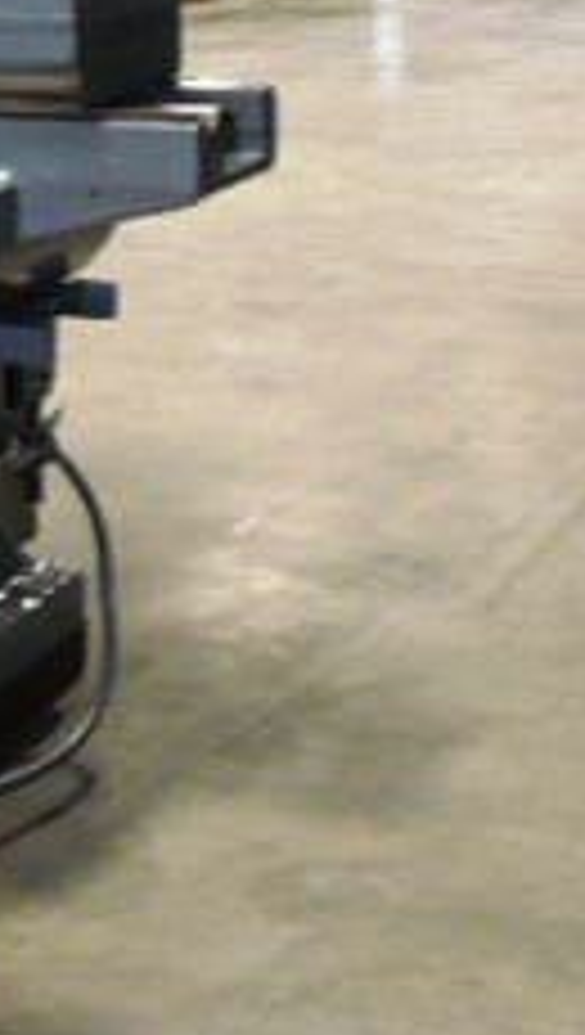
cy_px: -22
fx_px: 2912
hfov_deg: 11.1
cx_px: -270
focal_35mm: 106
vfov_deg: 19.5
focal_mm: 5.8
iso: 200
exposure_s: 1/8
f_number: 2.8
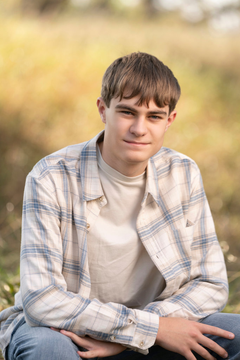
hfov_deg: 6.9
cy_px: 180
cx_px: 120
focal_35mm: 200
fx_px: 1999
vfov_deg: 10.3
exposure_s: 1/500
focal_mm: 200
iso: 160
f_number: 3.5
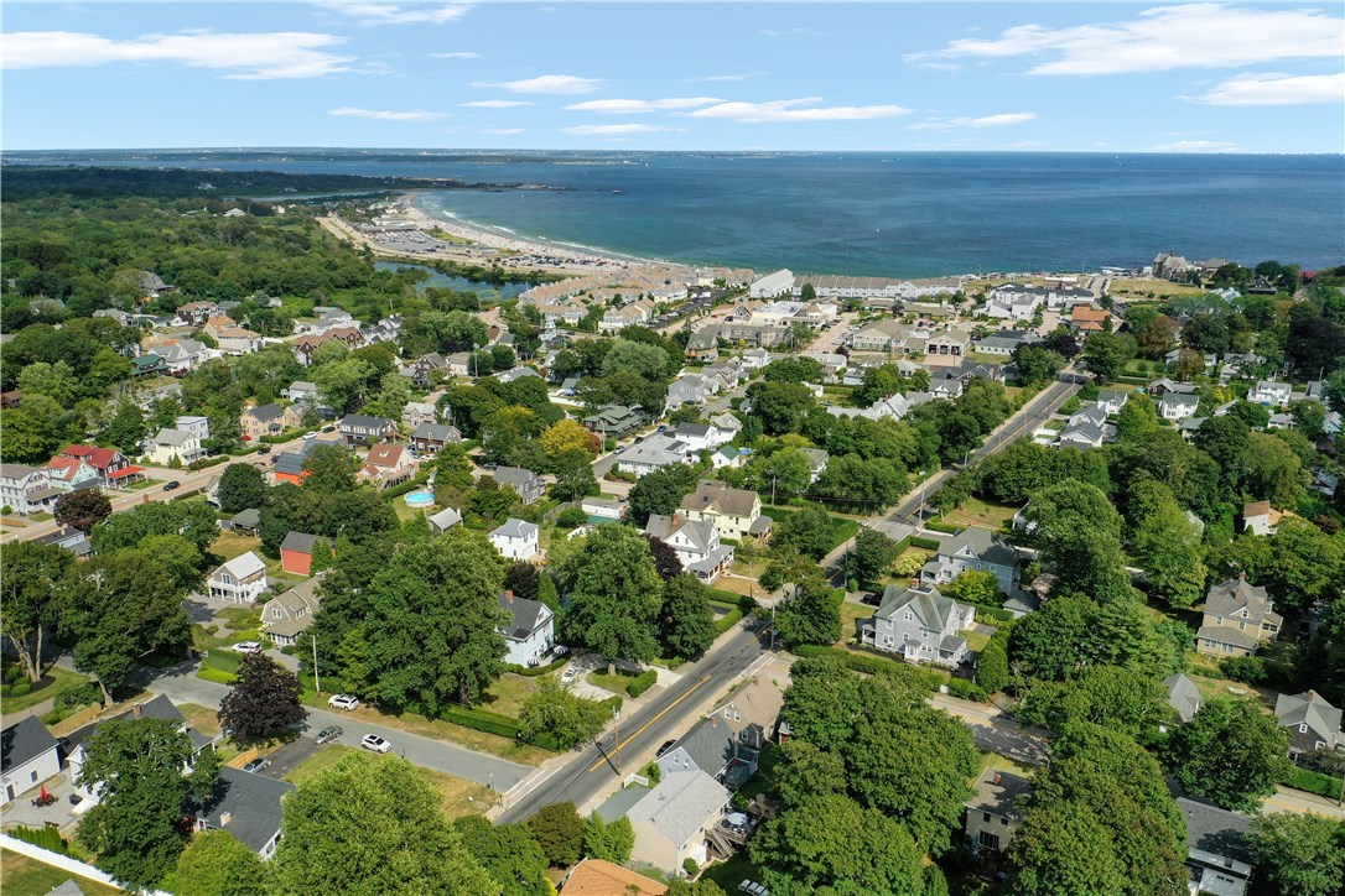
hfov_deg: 65.5
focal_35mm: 28
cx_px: 672
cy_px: 448
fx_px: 1046
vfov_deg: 46.4
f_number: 4
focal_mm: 10.26
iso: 100
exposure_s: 1/100
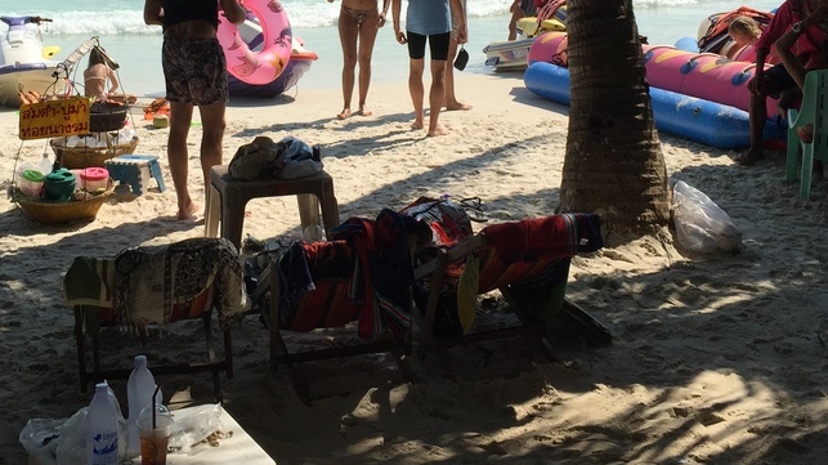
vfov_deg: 19.7
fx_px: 1295
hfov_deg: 35.3
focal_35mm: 59
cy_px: -10
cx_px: 317
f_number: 2.2
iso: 32
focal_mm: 4.15
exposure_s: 1/2825
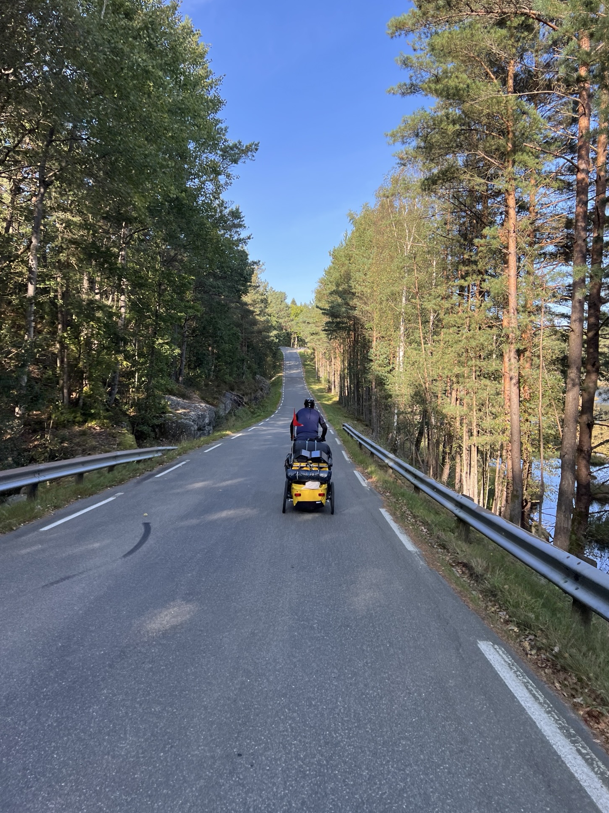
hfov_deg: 51.3
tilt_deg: +3.1
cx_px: 315
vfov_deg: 65.3
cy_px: 393
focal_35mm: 27
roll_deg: -3.9
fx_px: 633
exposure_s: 1/840
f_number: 1.5
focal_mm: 5.7
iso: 50
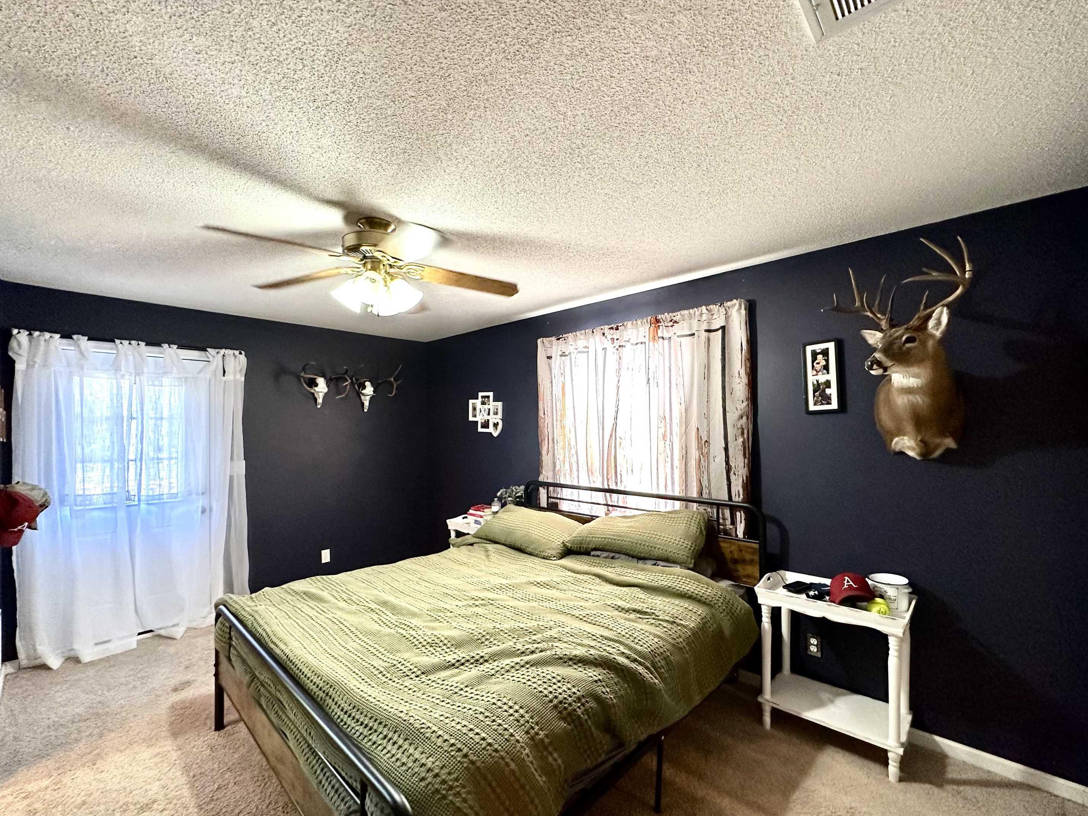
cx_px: 578
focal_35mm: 15
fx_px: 471
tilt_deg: -0.3
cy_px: 429
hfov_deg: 98.1
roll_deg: +0.3
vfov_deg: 81.7
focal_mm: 2.22
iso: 250
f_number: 2.2
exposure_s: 1/60
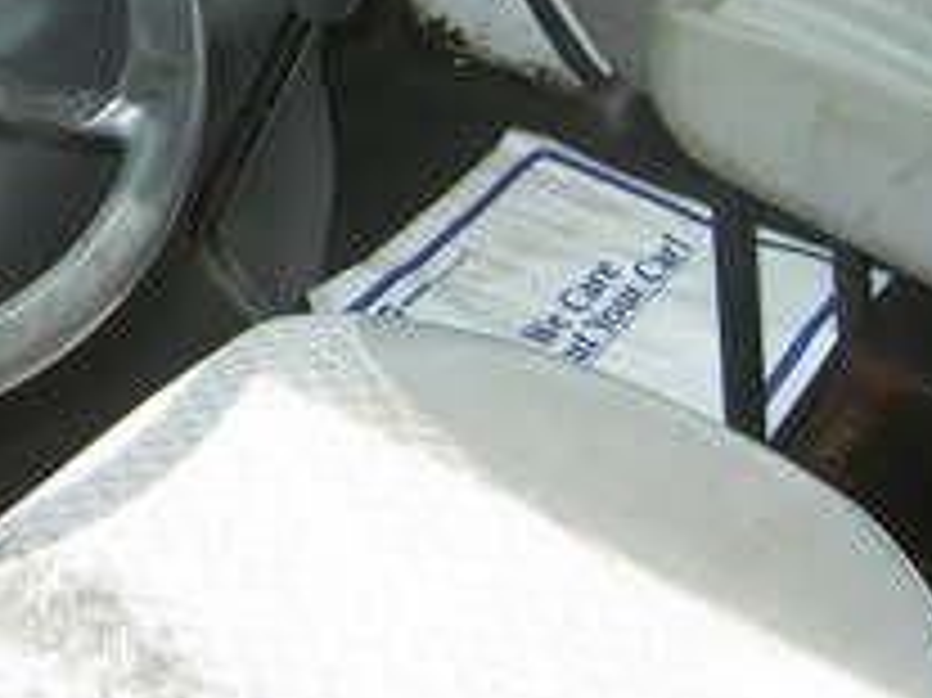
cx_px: 14
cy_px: -56
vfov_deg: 17.6
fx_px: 2180
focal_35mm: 81
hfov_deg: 23.2
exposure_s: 1/100
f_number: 2.8
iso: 50
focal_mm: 5.6
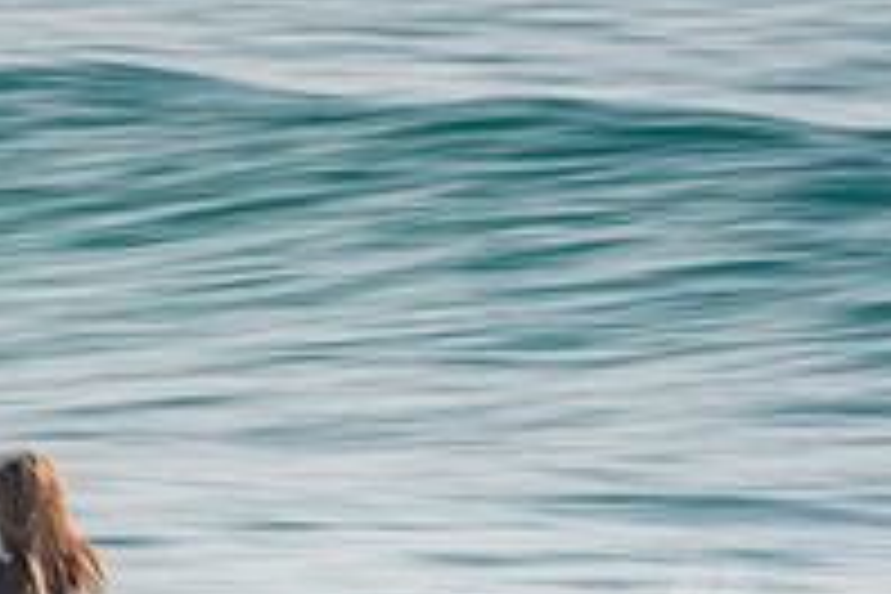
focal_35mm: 1464
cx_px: -9
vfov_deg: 0.9
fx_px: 36231
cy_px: 844
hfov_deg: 1.4
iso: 31
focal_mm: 500
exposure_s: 1/20
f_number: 11
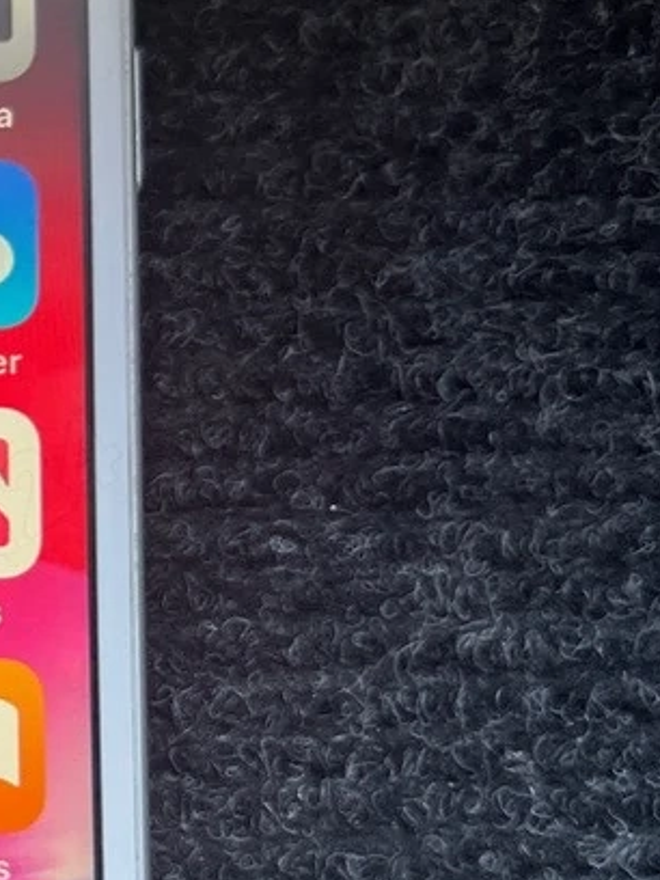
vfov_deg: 22.9
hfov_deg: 15.6
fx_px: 2161
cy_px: 604
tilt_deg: -82.1
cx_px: -410
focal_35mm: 85
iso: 125
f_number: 1.5
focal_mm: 5.7
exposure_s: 1/116
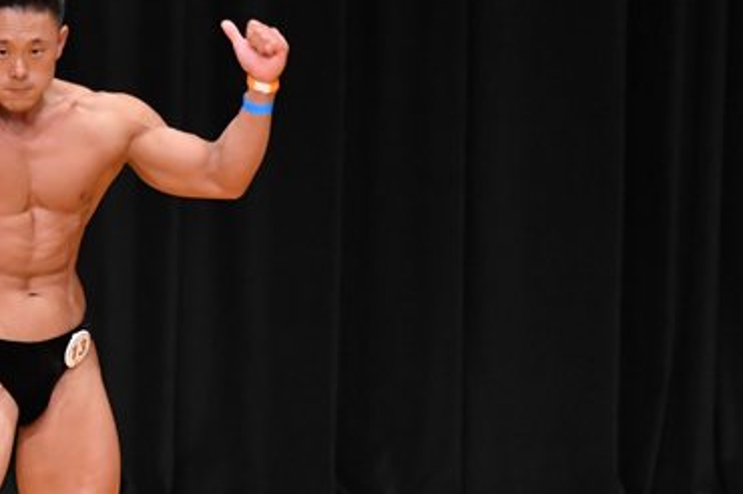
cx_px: 71
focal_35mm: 597
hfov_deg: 3.5
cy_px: 359
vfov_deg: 2.3
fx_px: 12310
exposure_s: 1/400
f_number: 5.6
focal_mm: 190
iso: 4000
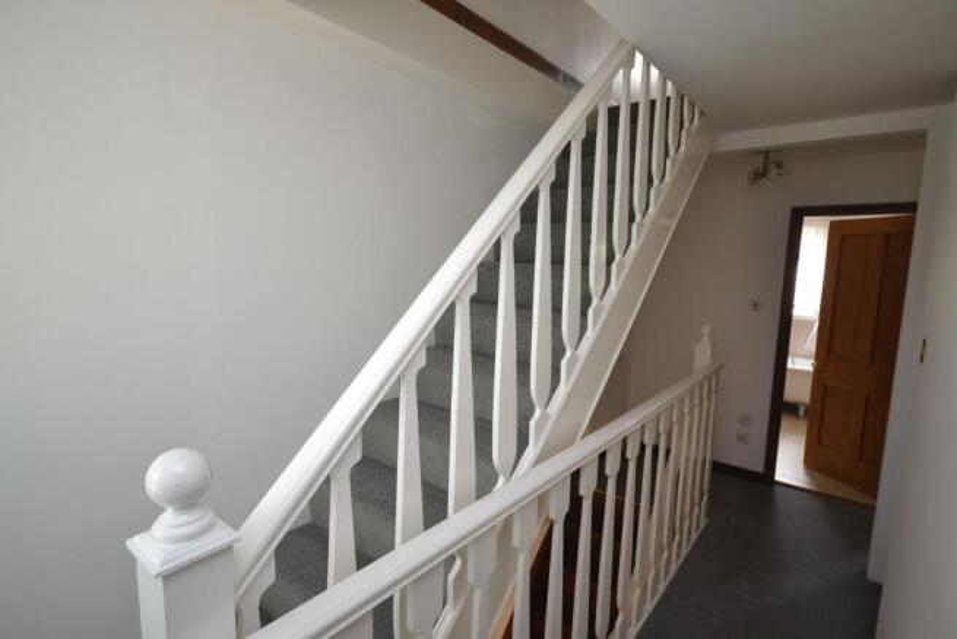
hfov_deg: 90.0
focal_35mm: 18
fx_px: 479
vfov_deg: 67.4
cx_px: 478
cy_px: 320
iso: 560
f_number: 4.5
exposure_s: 1/60
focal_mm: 12
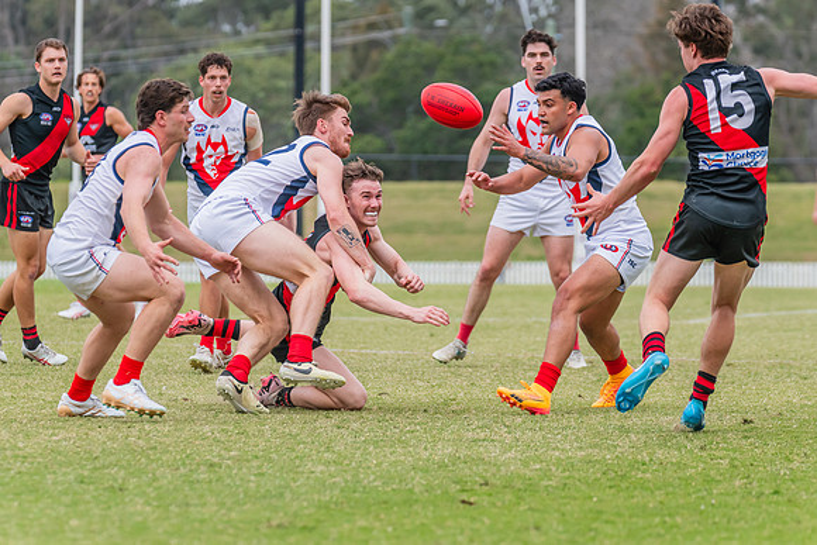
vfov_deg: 5.1
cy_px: 272
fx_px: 6062
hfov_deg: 7.7
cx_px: 408
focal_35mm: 267
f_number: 7.1
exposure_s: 1/1250
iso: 800
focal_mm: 250
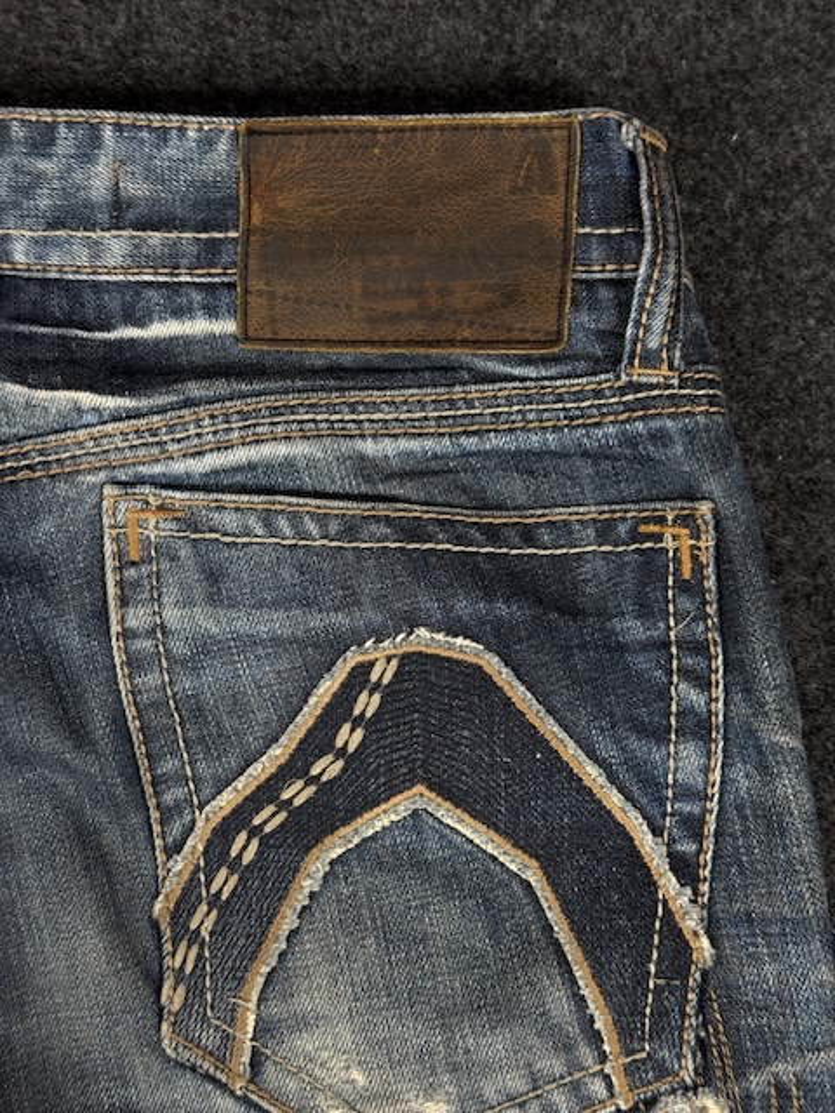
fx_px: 1544
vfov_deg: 39.7
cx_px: 418
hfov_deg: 30.3
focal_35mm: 48
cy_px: 556
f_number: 1.78
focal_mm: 6.76
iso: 80
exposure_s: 1/50
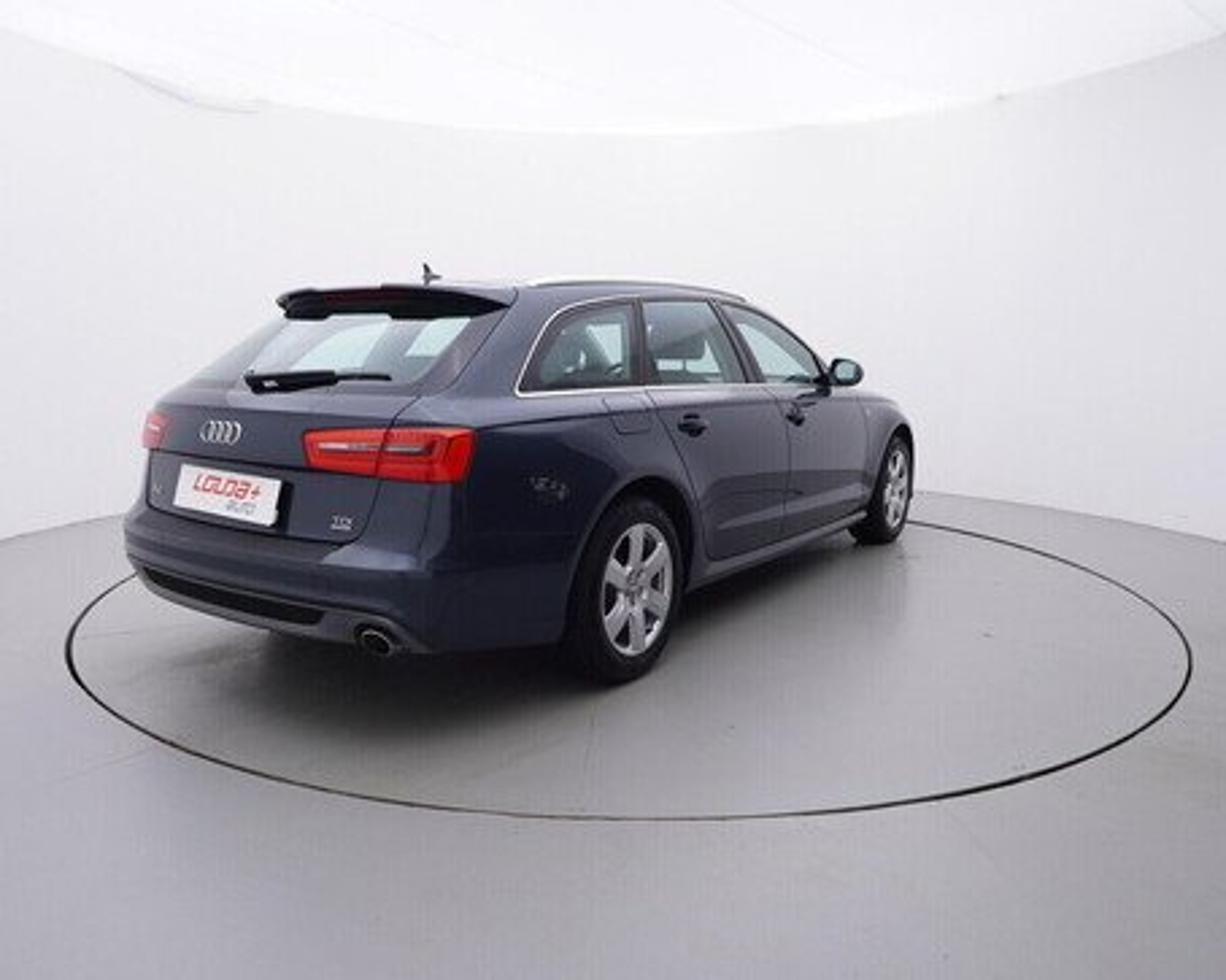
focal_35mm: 26
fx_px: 928
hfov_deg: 66.9
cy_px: 487
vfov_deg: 55.7
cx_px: 590
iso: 200
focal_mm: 15
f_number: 5
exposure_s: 1/80
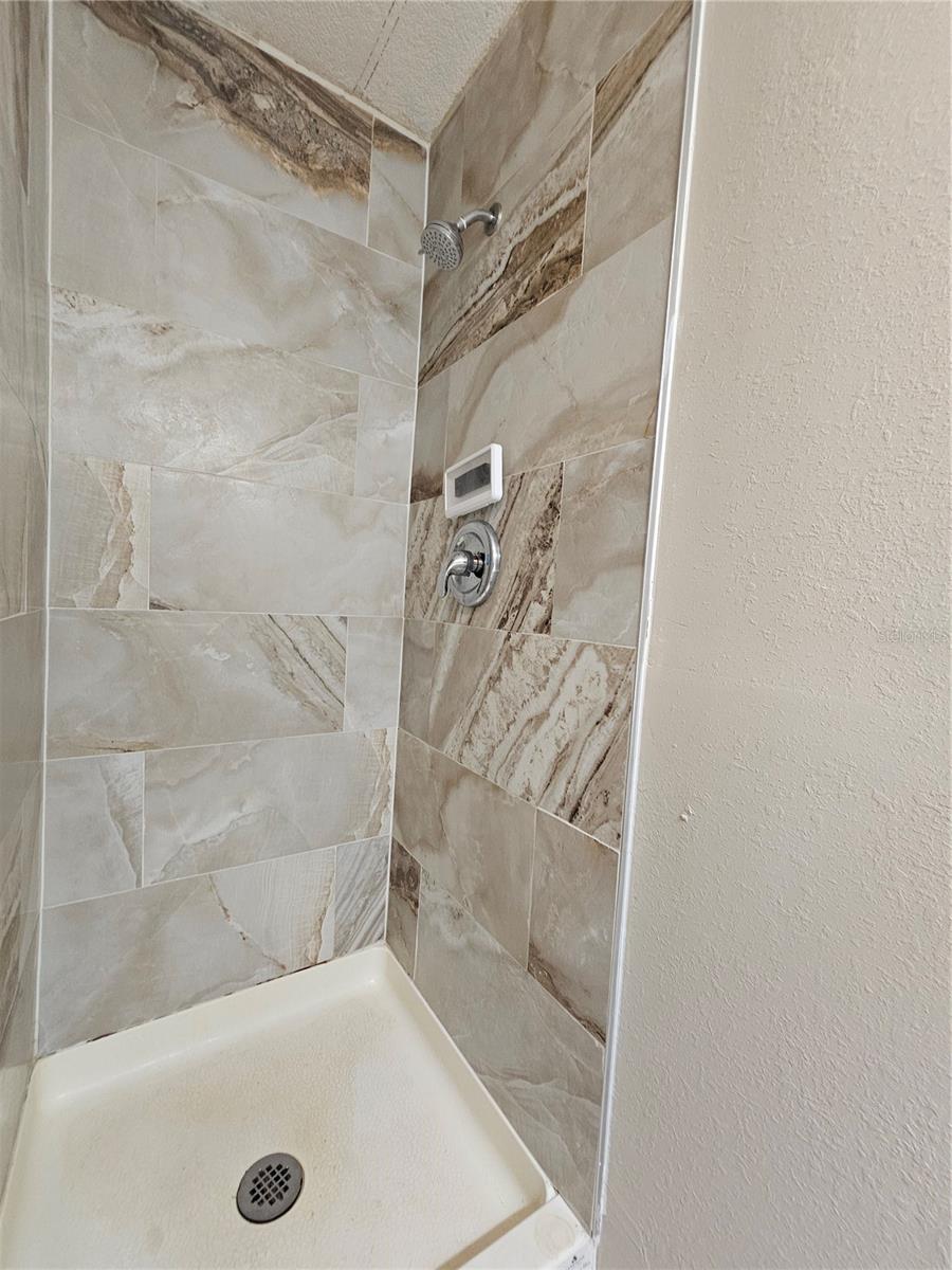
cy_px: 635
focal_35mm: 13
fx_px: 477
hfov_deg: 89.9
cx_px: 476
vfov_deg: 106.2
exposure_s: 1/40
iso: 320
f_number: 2.2
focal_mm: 2.2
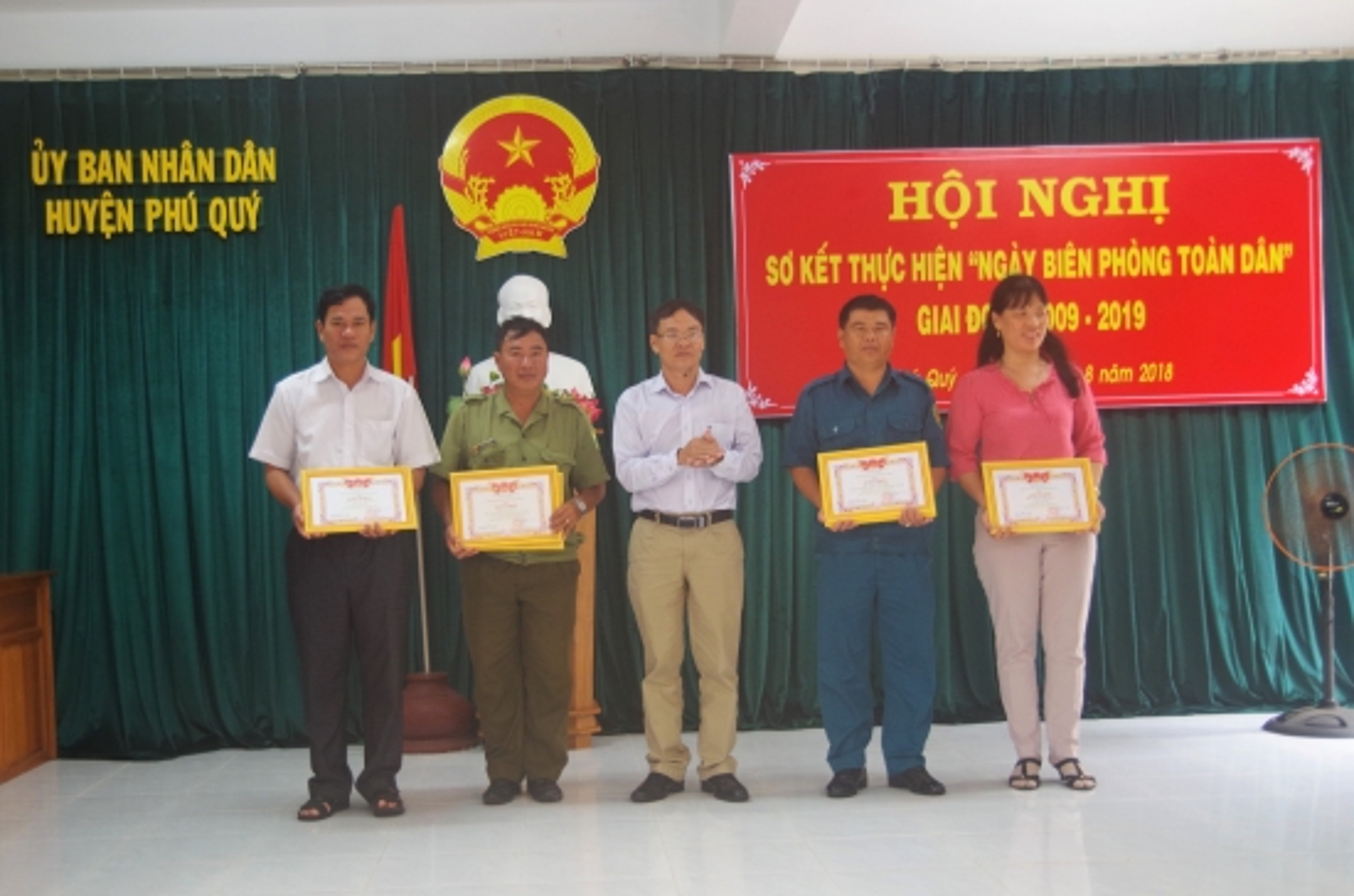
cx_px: 677
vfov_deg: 36.7
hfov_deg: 53.2
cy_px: 448
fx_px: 1351
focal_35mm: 36
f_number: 4
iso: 400
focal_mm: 24
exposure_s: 1/40
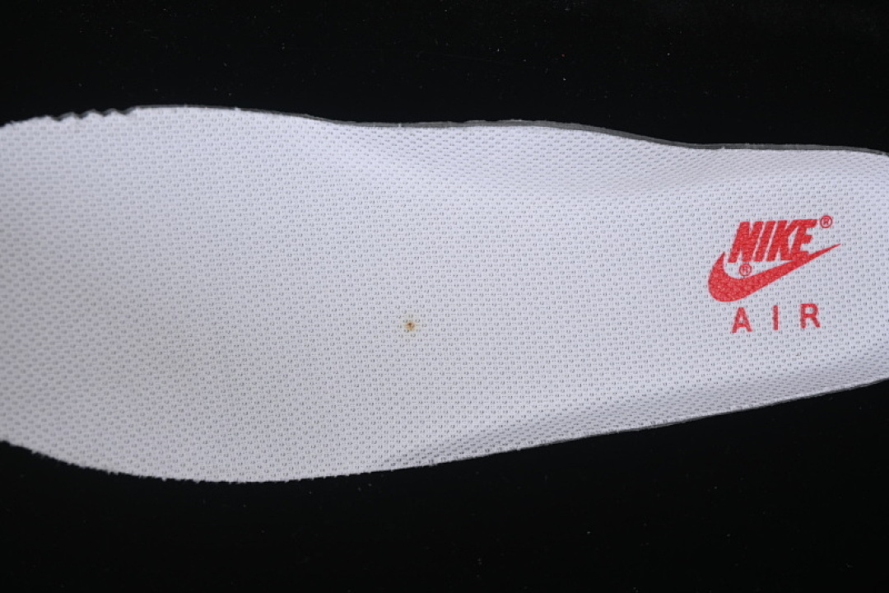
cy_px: 296
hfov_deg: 27.0
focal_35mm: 75
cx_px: 444
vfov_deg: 18.2
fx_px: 1852
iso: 160
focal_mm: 50
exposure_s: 1/100
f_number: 7.1
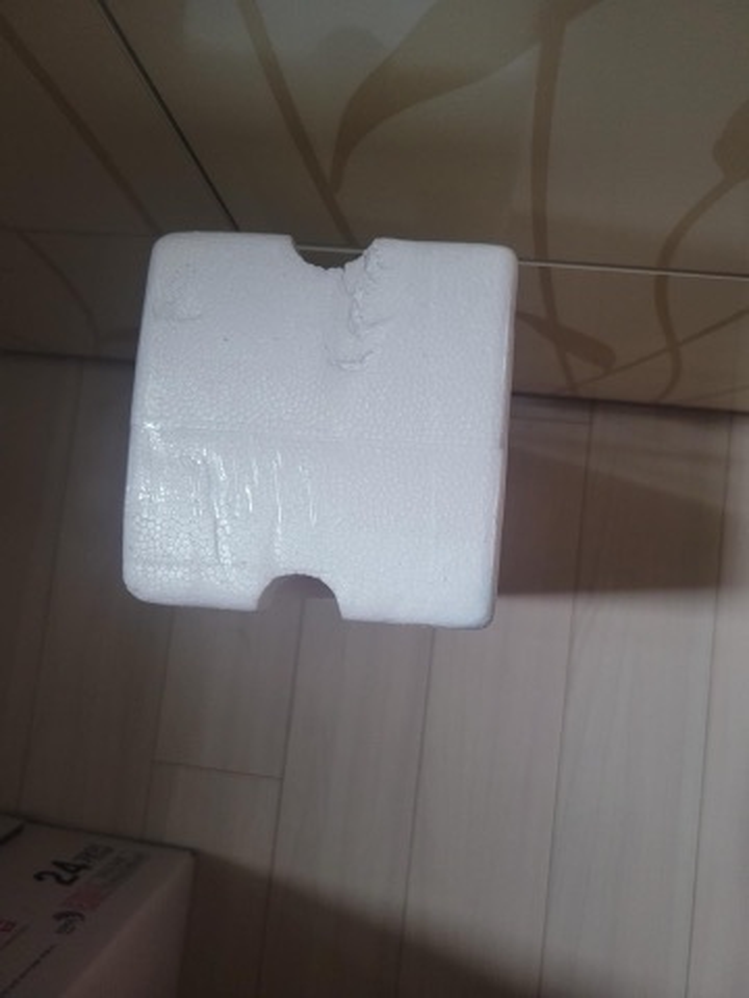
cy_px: 499
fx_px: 750
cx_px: 374
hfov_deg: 53.1
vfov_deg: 67.3
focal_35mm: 26
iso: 500
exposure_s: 1/30
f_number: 1.8
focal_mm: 5.4
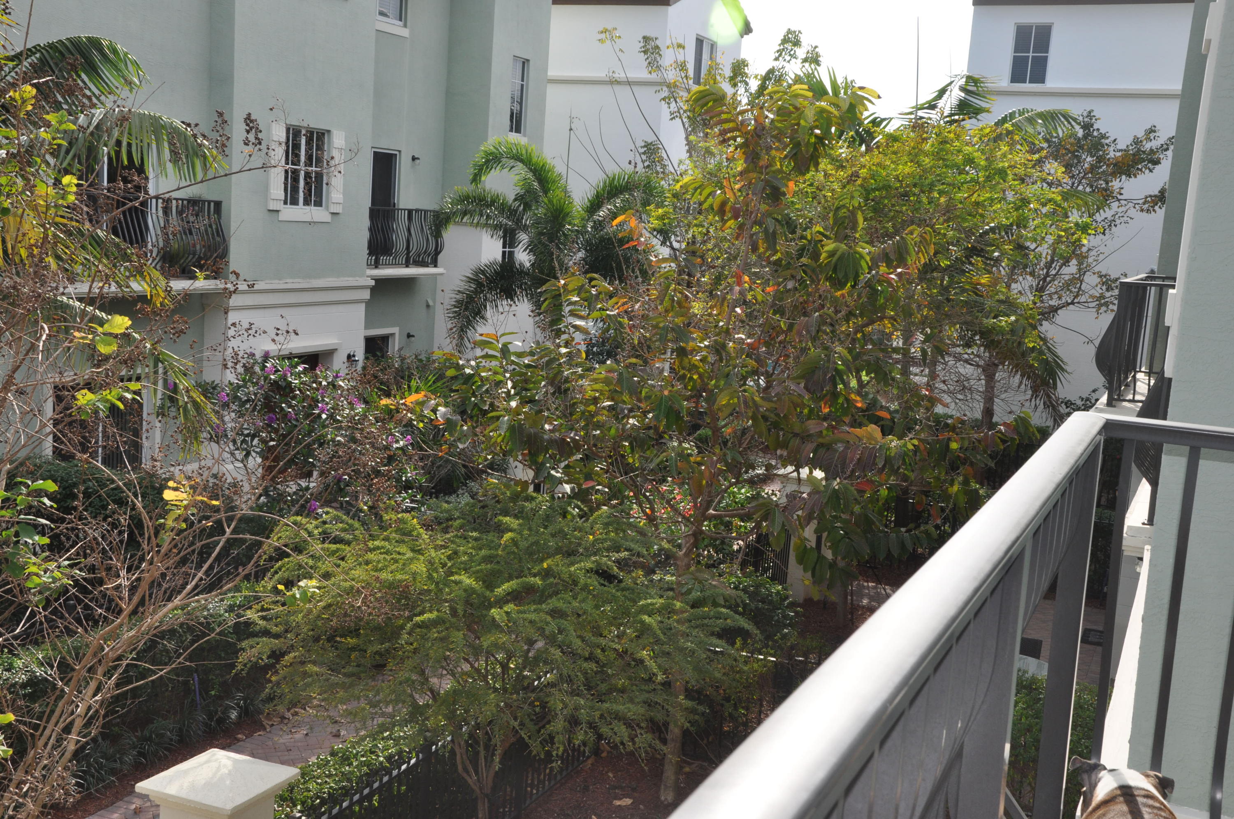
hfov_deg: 46.5
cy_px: 410
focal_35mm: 42
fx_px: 1438
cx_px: 617
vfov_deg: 31.8
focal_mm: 28
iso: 320
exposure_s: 1/200
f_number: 13
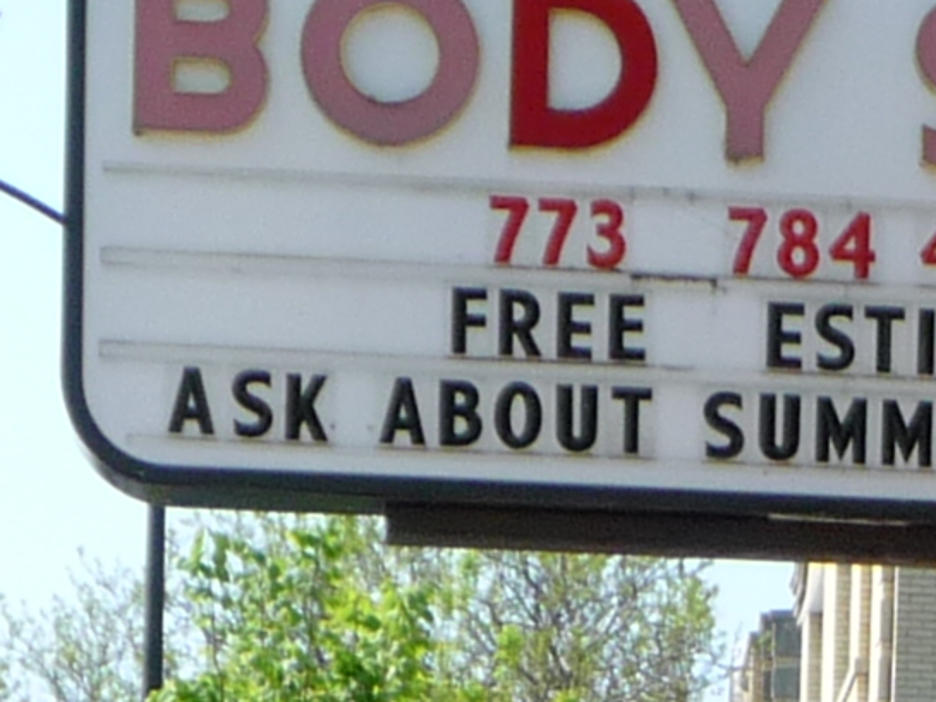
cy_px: 2096
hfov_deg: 9.7
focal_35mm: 203
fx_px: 5490
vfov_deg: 6.7
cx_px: 979
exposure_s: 1/500
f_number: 3.5
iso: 100
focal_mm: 5.3
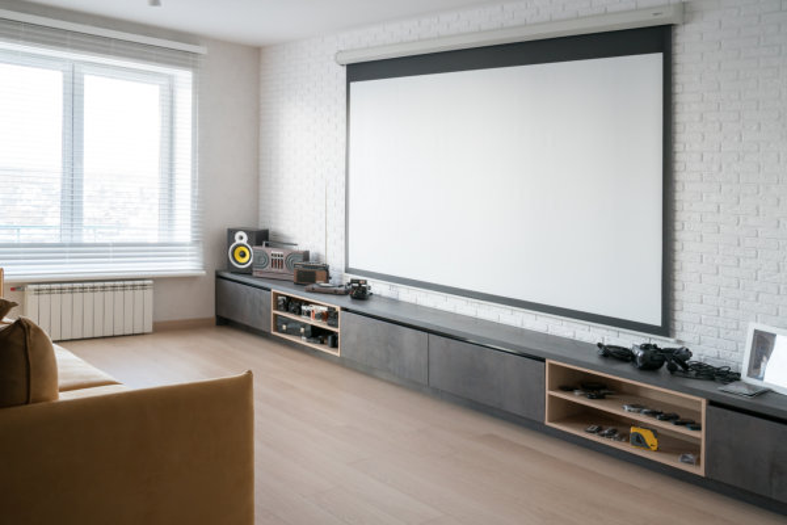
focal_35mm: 33
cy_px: 262
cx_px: 394
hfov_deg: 57.2
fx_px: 721
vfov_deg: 40.0
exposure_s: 1/100
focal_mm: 33
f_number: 5.6
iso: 1000
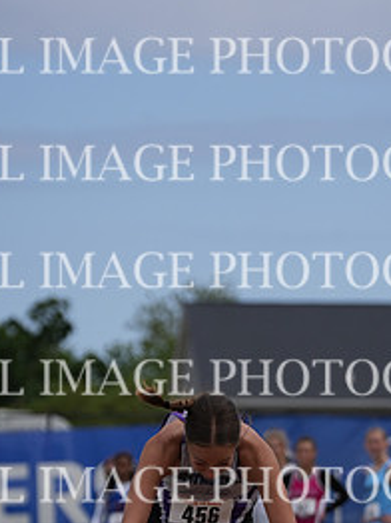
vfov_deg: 5.7
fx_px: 5204
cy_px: 431
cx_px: 196
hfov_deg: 4.3
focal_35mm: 345
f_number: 4.5
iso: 320
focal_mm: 162
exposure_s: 1/5000
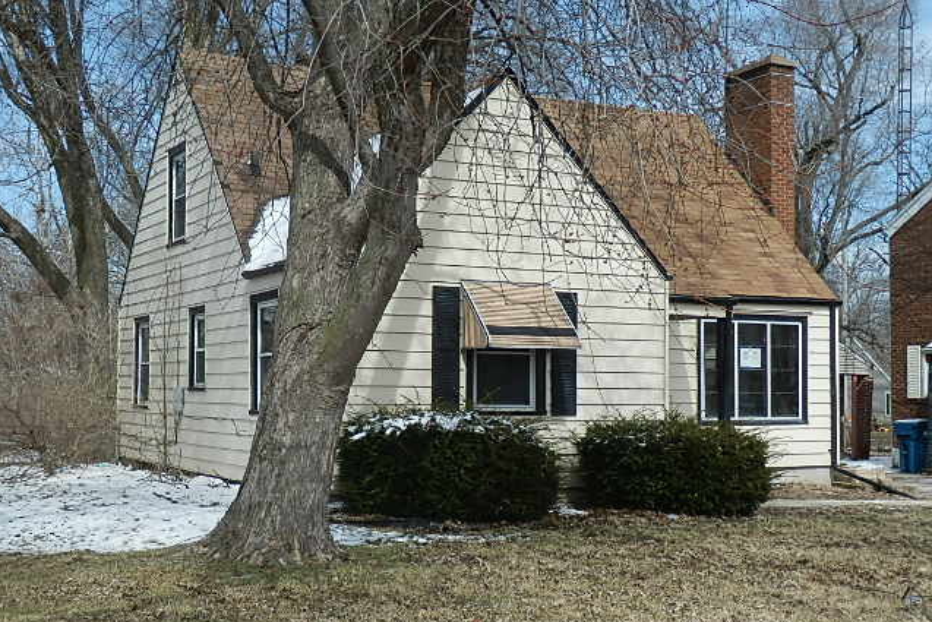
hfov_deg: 41.9
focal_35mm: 47
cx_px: 465
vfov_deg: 28.6
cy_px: 350
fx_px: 1217
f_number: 3.8
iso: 80
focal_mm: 8
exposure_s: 1/800
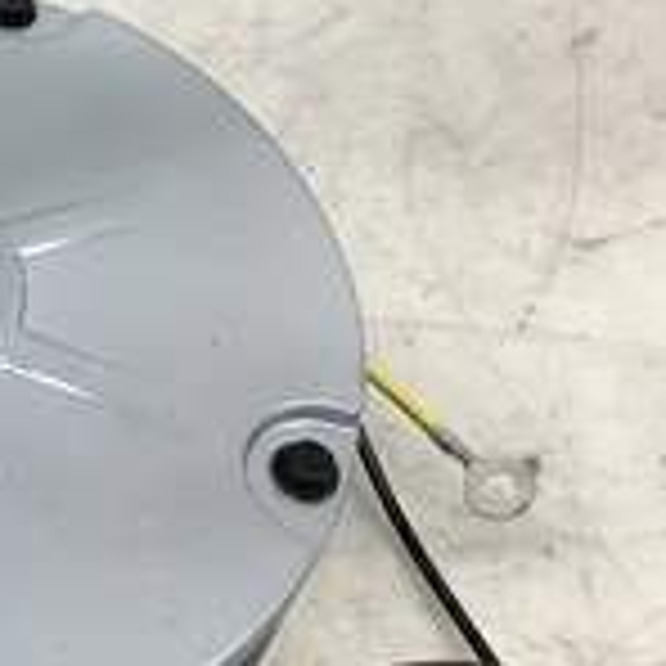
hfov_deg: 21.0
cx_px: -220
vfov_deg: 23.3
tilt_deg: -54.1
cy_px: 266
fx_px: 1611
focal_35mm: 74
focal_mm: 3.3
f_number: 2.4
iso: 50
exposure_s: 1/100
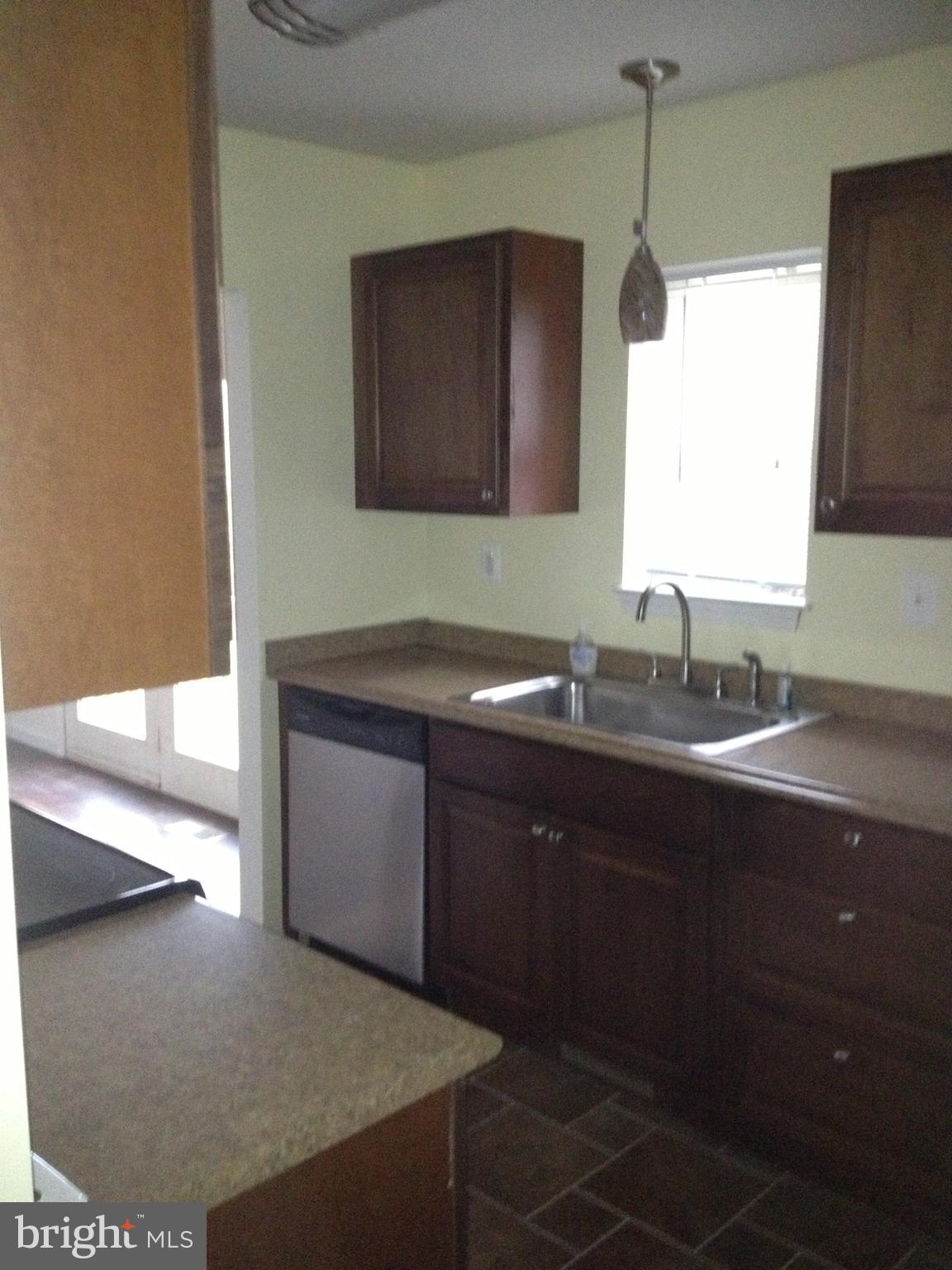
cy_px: 635
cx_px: 476
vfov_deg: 52.6
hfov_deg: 40.7
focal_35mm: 35
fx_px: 1283
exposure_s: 1/16
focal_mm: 4.28
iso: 640
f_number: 2.4
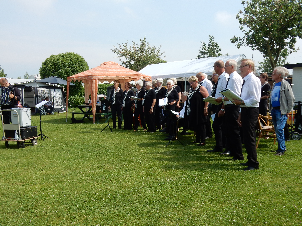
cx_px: 151
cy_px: 113
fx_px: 314
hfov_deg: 51.4
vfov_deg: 39.7
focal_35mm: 36
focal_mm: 6.4
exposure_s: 1/800
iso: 125
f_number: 4
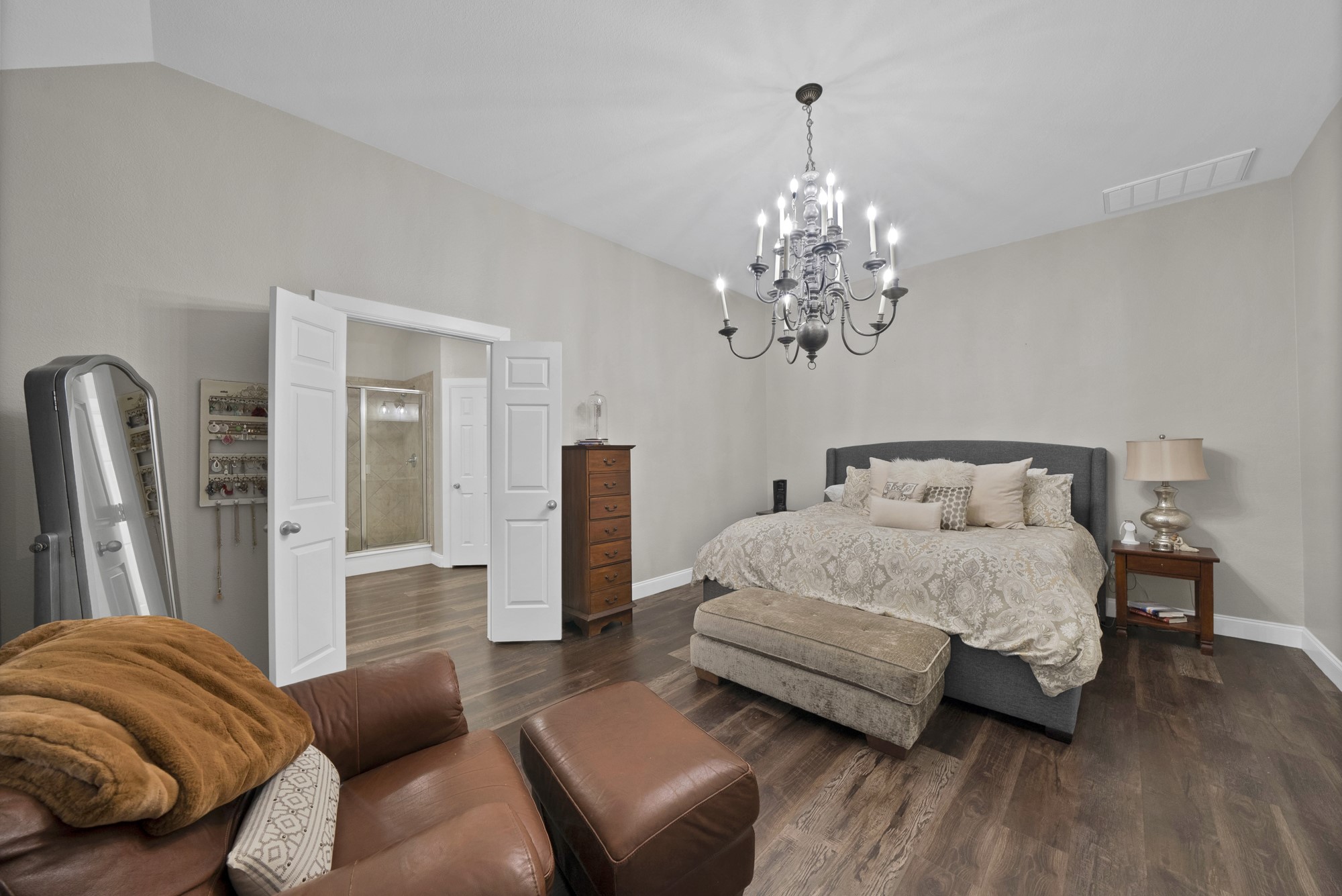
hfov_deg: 112.6
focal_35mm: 12
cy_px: 448
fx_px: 447
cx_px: 671
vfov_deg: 90.1
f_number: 9
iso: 640
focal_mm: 12
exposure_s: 1/3
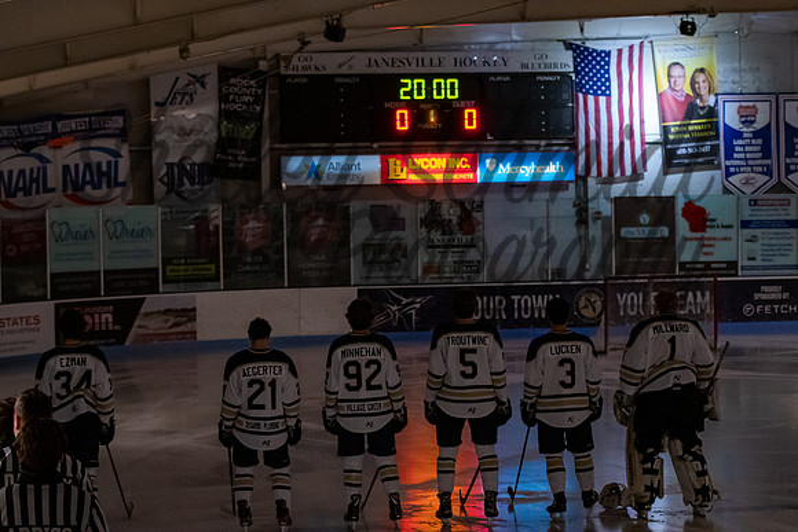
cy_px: 266
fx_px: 2328
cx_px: 399
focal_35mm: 105
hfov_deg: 19.5
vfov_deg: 13.0
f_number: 3.2
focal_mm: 70
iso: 6400
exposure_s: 1/100
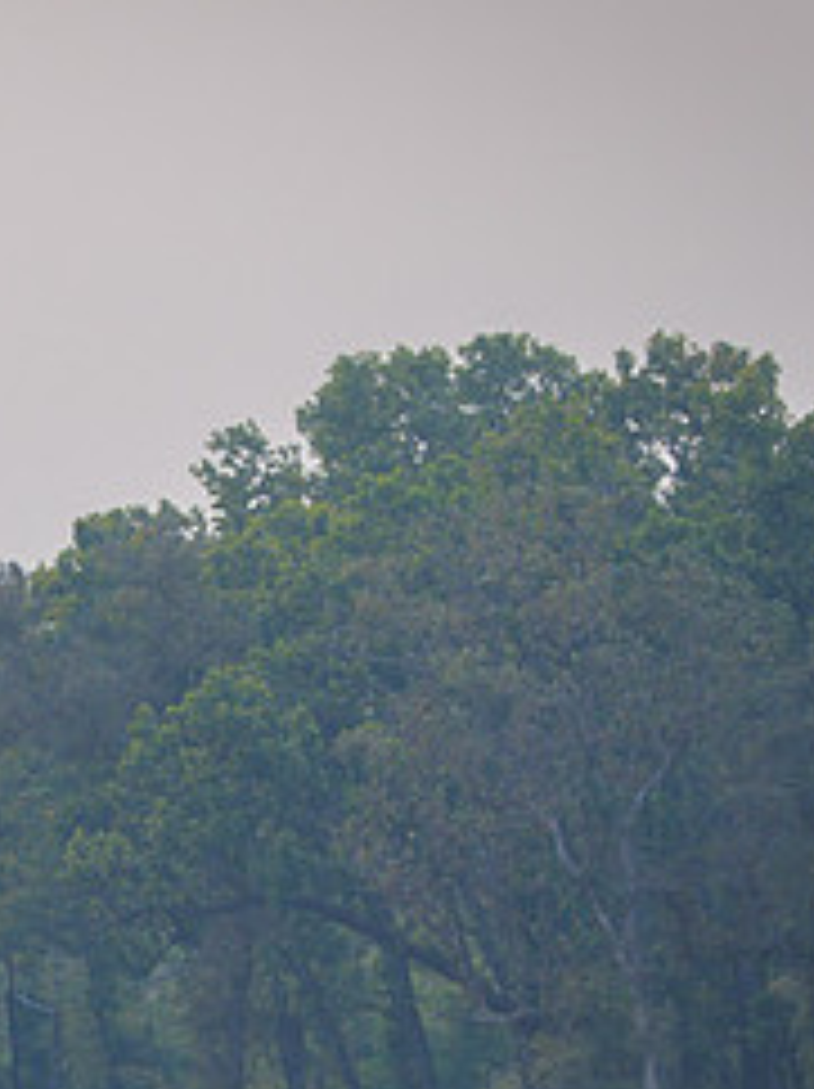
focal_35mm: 509
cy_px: 606
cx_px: -291
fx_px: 15987
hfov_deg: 2.9
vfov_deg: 3.9
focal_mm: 210
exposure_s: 1/125
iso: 1250
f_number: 9
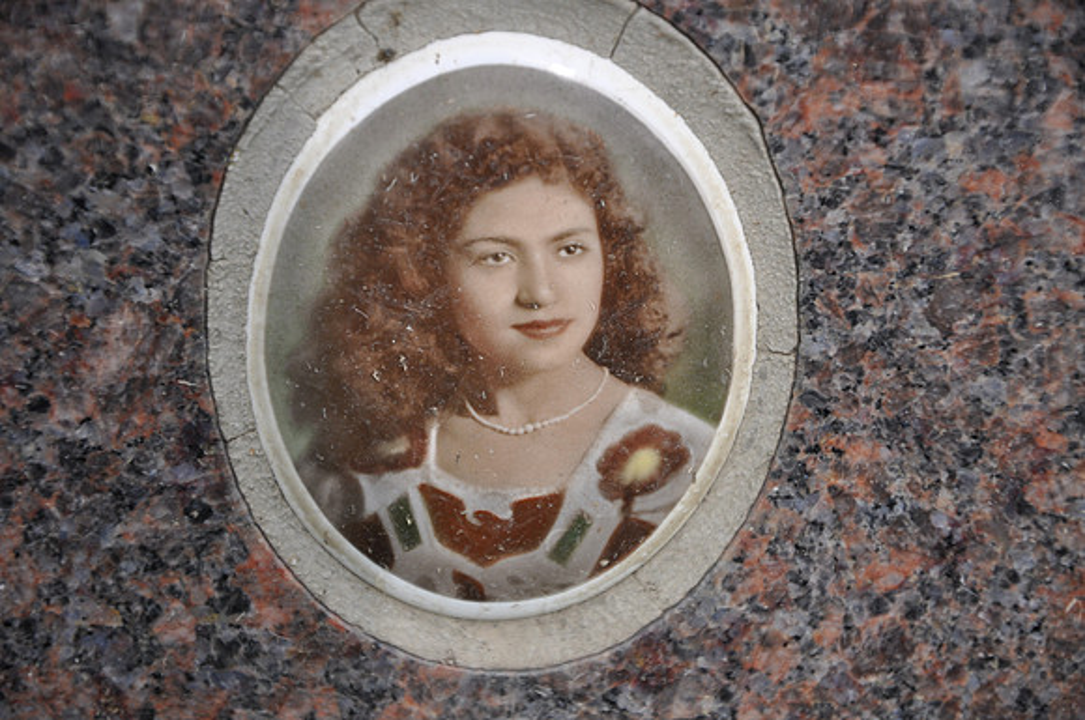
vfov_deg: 8.7
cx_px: 542
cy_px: 360
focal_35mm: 158
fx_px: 4740
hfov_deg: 13.1
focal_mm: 105
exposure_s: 1/125
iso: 200
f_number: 5.6
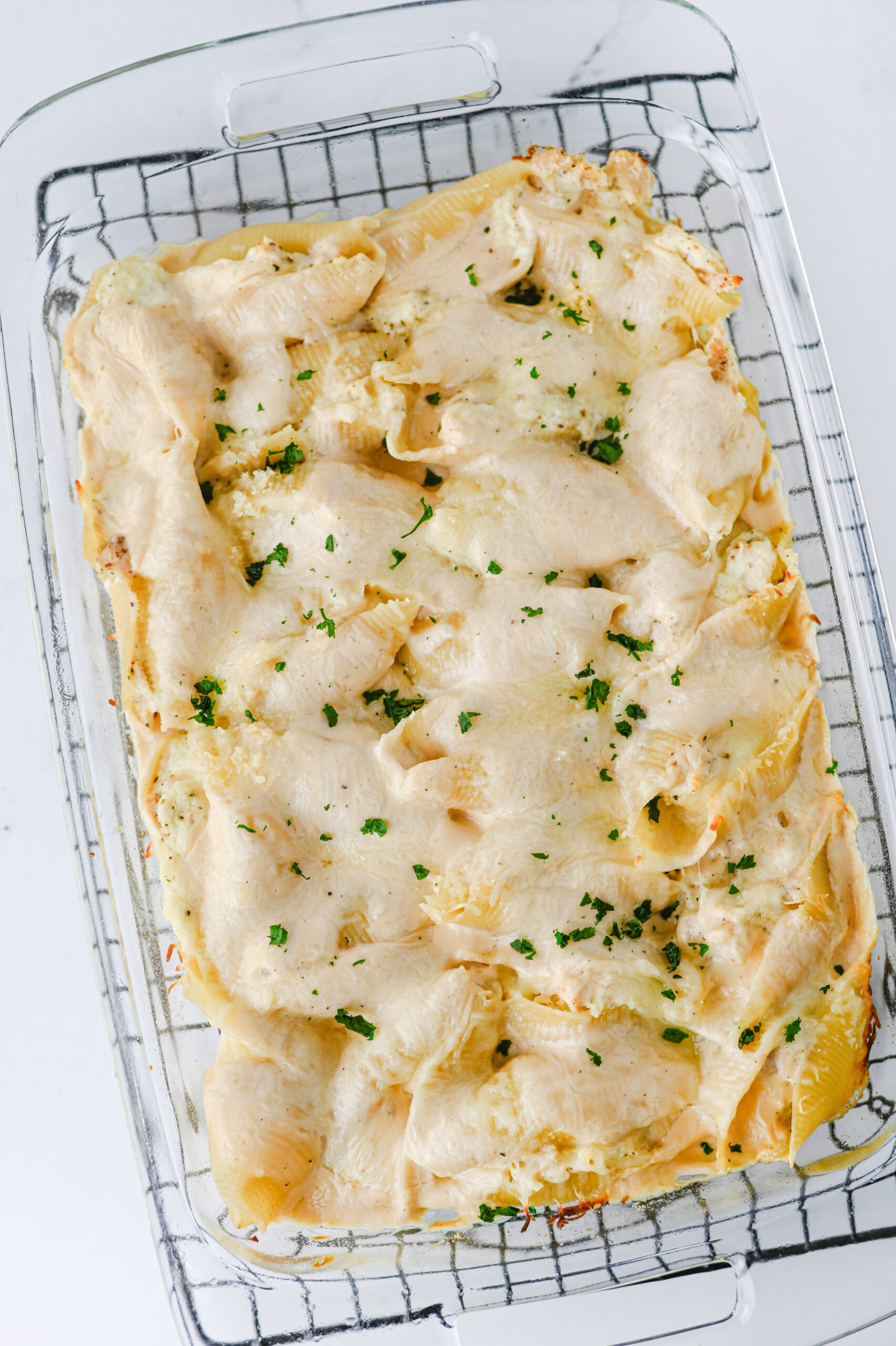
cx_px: 448
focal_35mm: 50
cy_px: 673
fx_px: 1869
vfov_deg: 39.6
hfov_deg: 27.0
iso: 200
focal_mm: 50
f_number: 4
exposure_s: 1/160
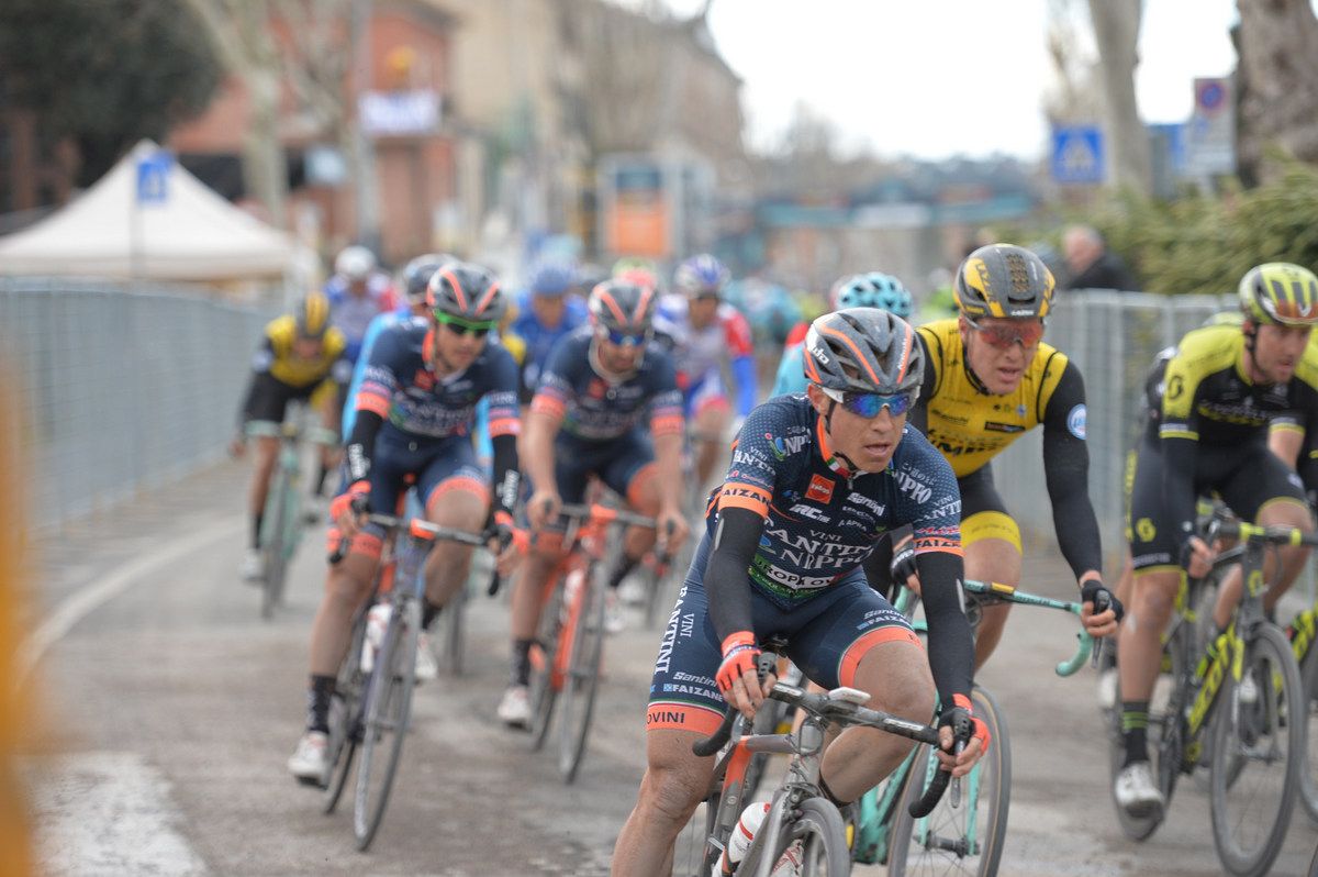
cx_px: 659
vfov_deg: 9.8
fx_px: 5121
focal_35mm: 140
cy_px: 438
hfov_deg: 14.7
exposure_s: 1/1000
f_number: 2.8
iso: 500
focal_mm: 140
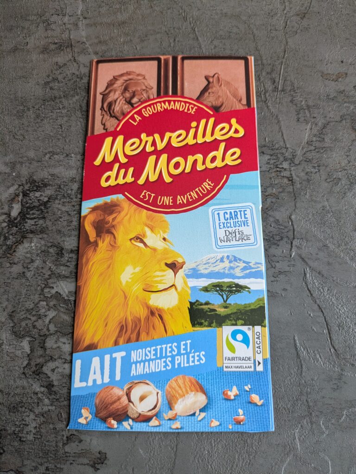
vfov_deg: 69.4
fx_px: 343
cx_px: 178
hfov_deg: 54.9
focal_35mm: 25
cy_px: 237
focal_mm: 5.43
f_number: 1.89
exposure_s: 1/100
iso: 131
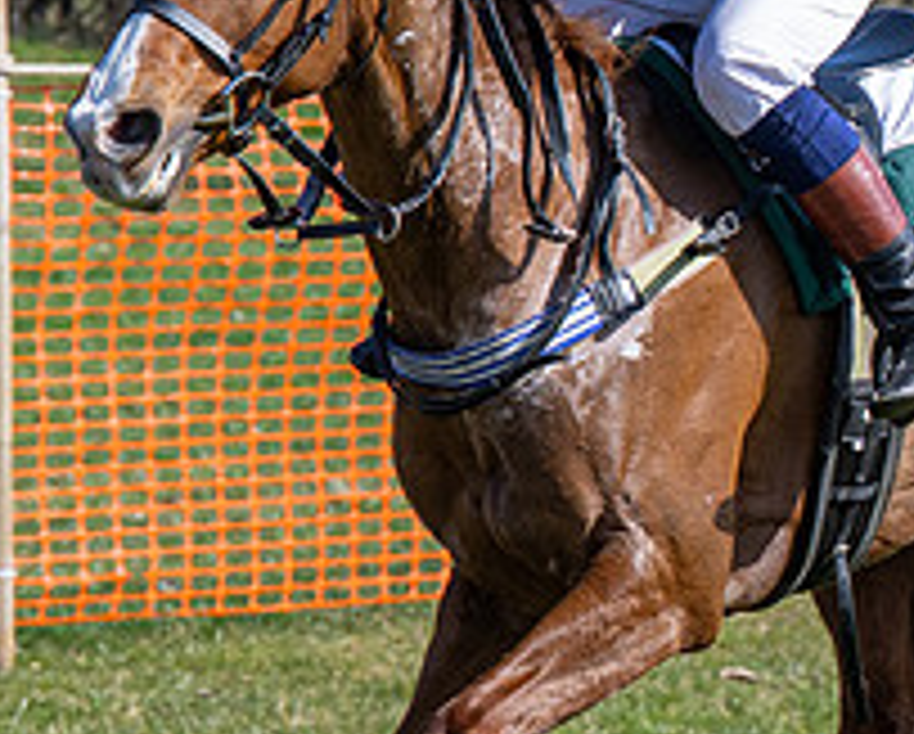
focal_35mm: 460
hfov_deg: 4.2
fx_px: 12461
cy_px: 359
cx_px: 475
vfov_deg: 3.4
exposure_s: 1/1250
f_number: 5
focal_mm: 80
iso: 200
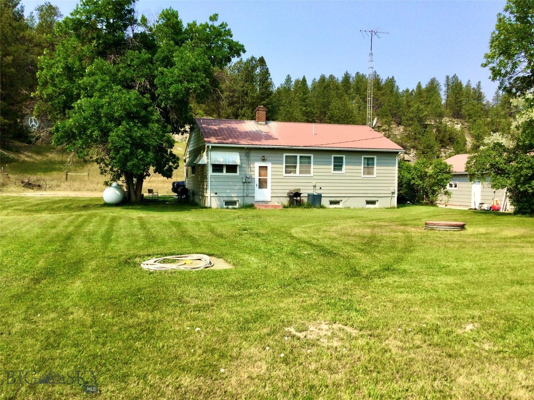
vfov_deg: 45.4
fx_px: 478
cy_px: 200
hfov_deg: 58.4
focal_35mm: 31
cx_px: 267
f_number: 2.4
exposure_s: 1/1335
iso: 25
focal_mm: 3.3
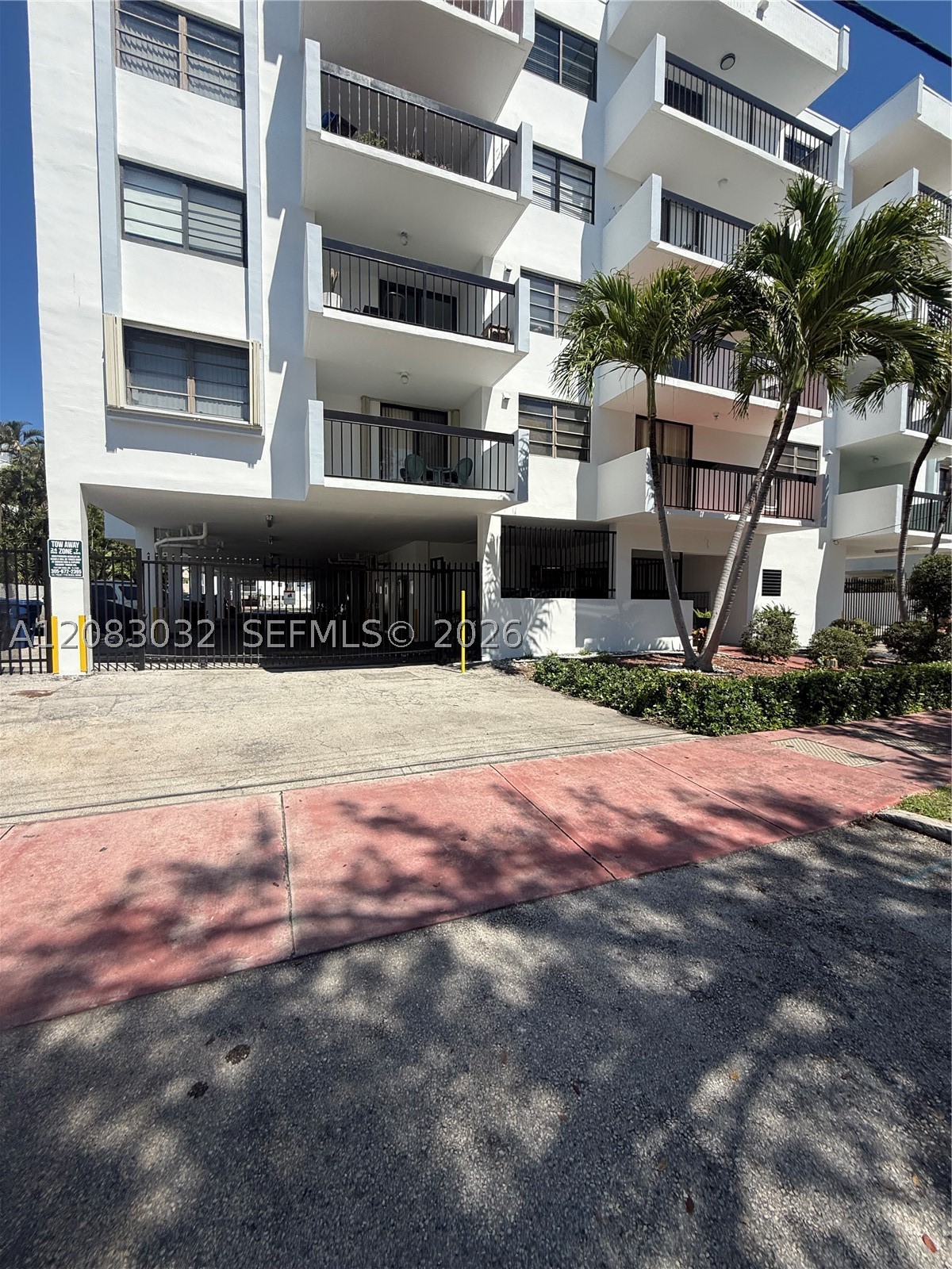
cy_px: 634
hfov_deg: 85.7
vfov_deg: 102.1
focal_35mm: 14
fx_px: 513
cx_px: 476
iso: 50
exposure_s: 1/2611
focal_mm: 2.22
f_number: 2.2
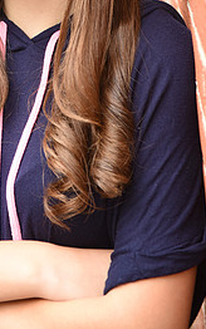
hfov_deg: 10.5
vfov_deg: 16.4
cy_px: -23
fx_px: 1113
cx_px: 17
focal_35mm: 124
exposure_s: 1/200
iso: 500
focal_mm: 55
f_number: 4.5
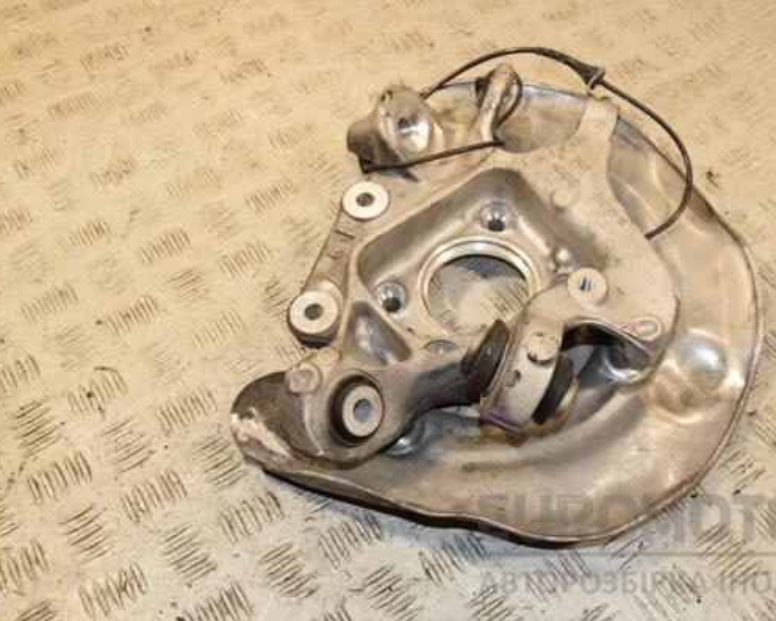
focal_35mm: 43
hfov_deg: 43.2
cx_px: 449
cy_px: 310
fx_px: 978
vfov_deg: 35.2
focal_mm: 25
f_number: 8
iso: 800
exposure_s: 1/200
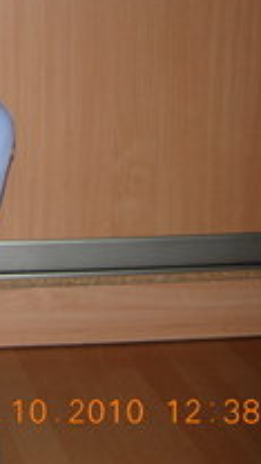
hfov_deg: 13.0
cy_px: 114
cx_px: -201
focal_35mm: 85
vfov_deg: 24.7
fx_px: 1046
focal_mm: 7.5
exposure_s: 1/46.5
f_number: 2.7
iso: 51
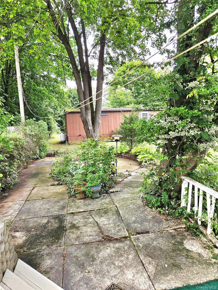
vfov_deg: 73.9
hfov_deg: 58.9
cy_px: 145
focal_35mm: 23
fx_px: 193
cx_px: 109
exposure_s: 1/182
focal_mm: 5.4
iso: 80
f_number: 1.8
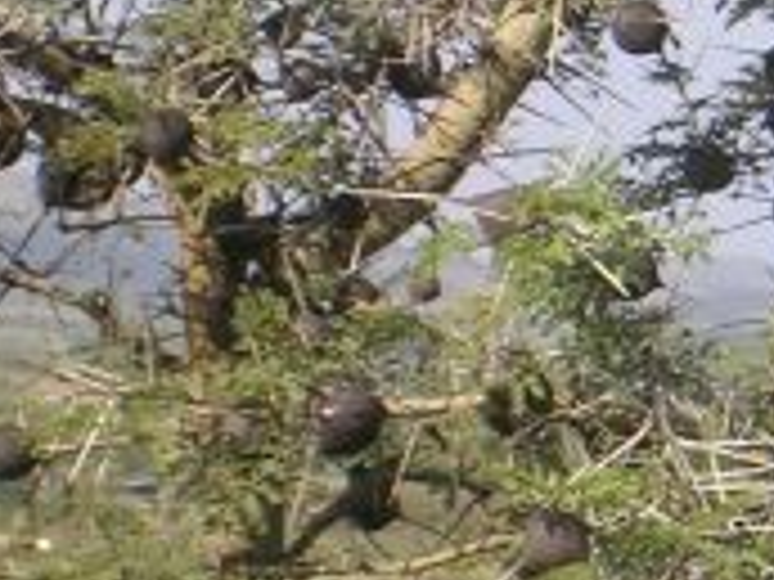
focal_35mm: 310
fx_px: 6931
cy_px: 576
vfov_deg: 4.8
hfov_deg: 6.4
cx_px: 884
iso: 50
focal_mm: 15.2
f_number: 4.5
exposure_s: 1/360
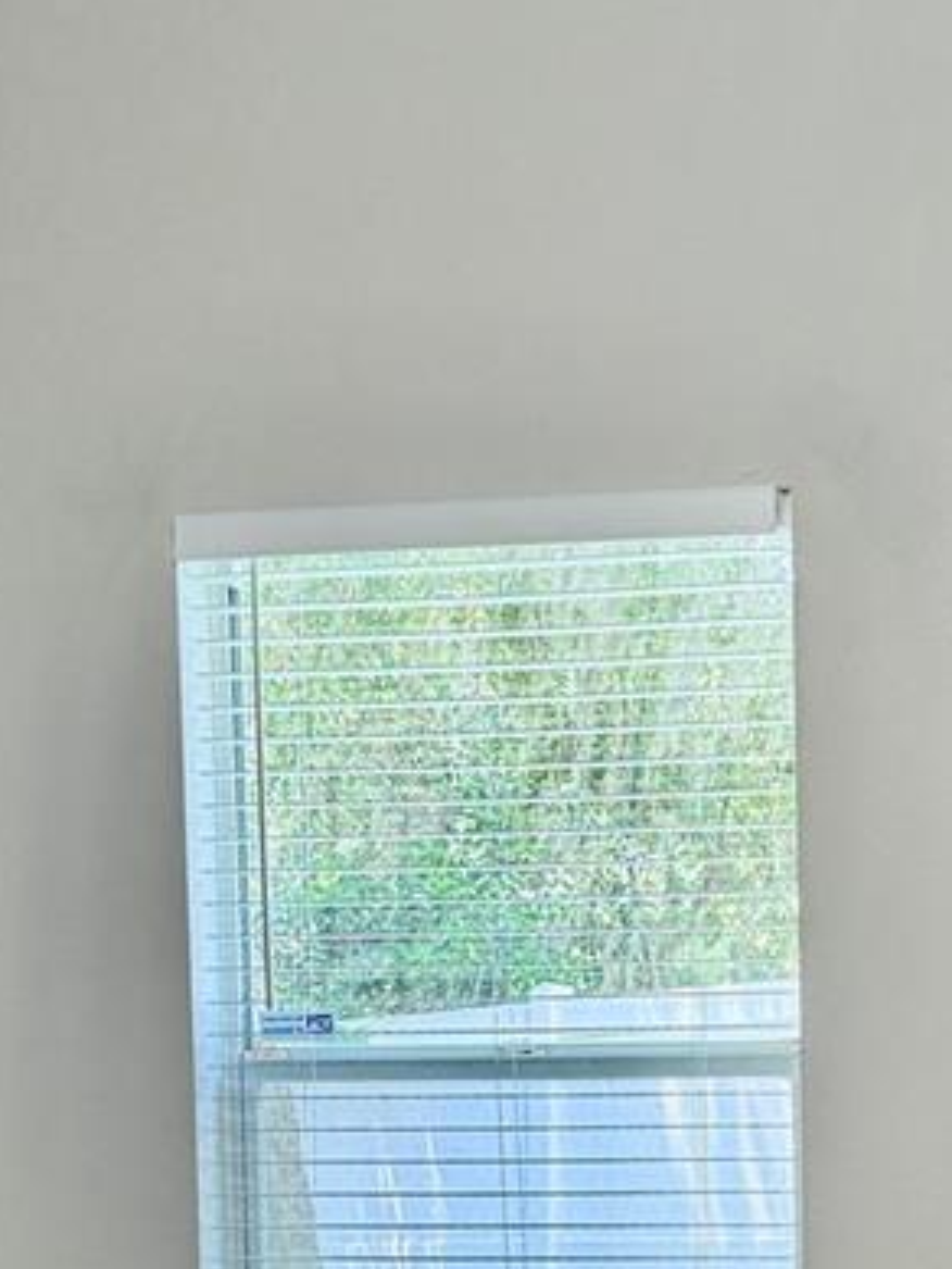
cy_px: 1324
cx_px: 975
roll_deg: +2.6
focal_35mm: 74
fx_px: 2712
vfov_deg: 24.8
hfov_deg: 19.3
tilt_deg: -1.8
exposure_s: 1/120
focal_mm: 6.76
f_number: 1.78
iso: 200
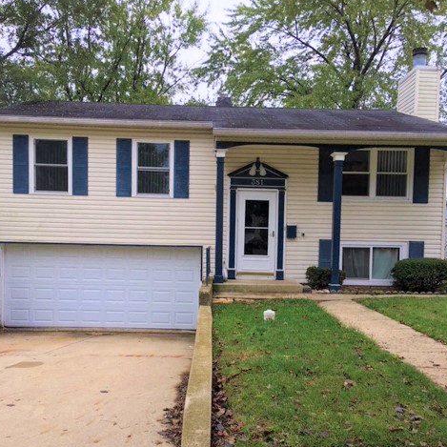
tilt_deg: -2.0
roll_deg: -0.1
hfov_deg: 47.2
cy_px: 267
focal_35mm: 35
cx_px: 221
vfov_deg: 47.0
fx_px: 511
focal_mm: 4.15
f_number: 2.2
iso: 25
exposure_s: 1/204
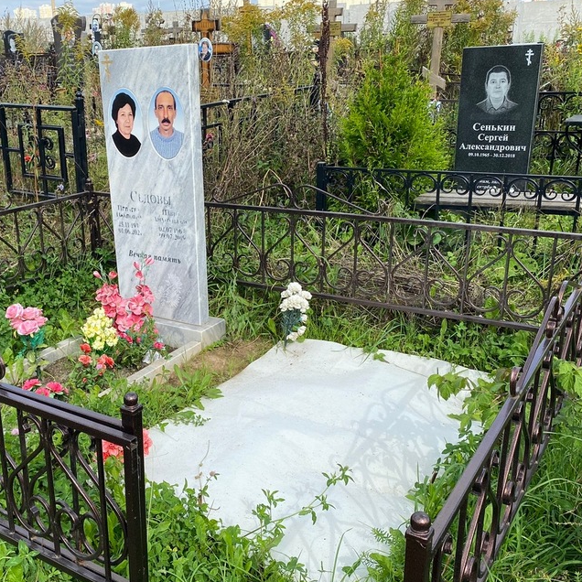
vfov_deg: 44.8
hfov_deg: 44.2
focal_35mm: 37
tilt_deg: -19.8
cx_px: 188
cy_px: 332
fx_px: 704
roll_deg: +3.2
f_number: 1.8
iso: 32
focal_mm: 4.25
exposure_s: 1/1447
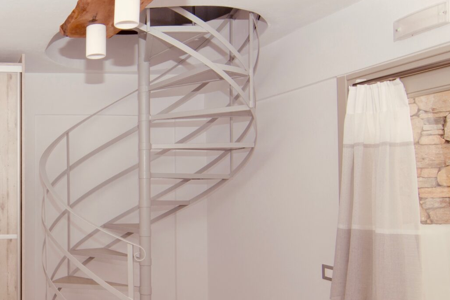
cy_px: 206
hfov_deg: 51.8
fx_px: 413
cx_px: 62
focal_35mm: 33
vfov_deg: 39.4
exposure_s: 1/160
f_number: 7.1
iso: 100
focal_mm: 11
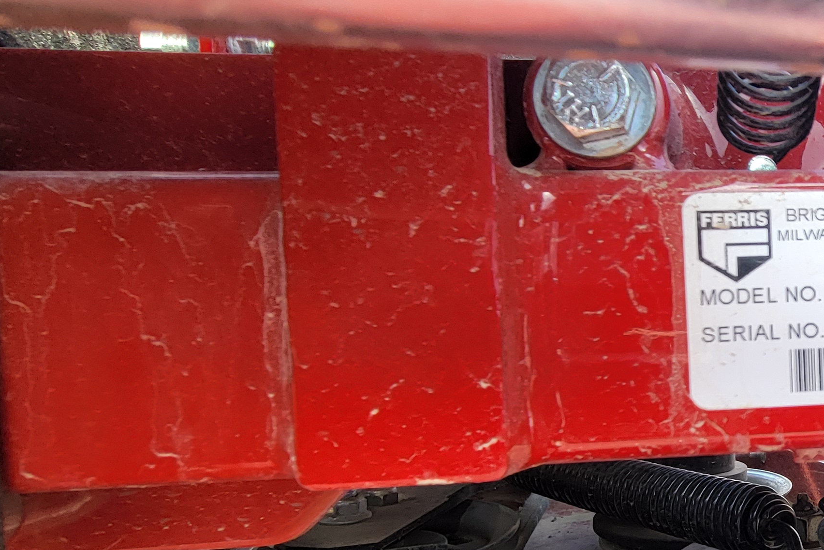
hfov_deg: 46.2
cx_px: 872
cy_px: 353
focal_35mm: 32
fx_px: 732
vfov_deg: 40.7
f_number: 2.2
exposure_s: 1/140
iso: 50
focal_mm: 2.2
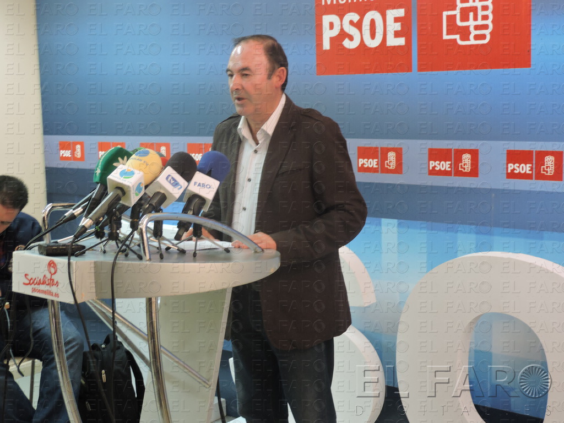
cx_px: 282
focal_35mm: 55
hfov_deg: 34.9
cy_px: 212
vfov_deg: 26.6
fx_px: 896
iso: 400
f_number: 3.7
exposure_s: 1/15
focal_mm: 9.8
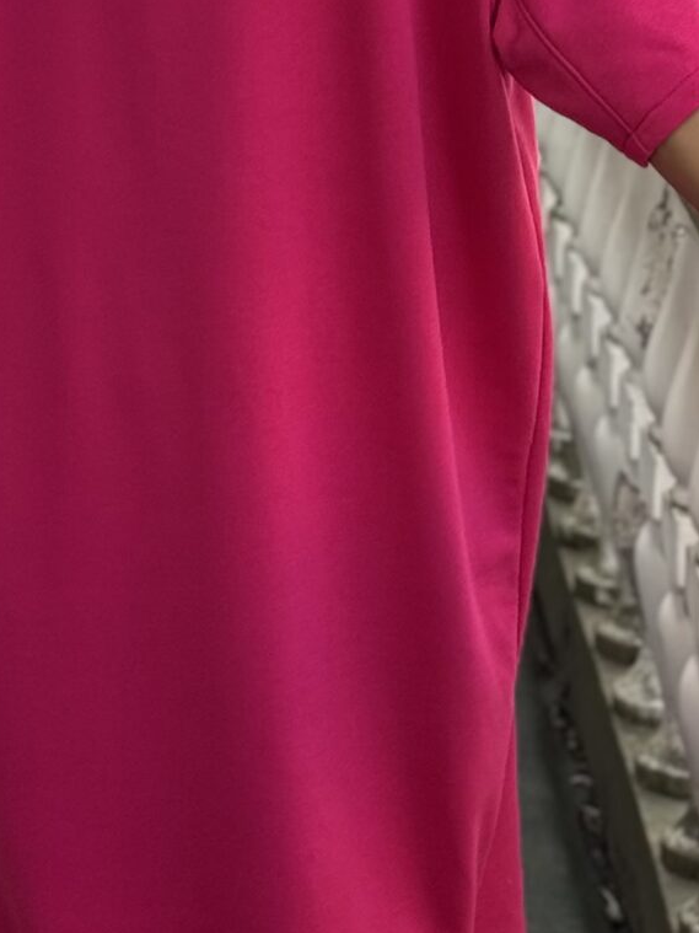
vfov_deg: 12.2
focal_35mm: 162
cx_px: 318
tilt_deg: -14.4
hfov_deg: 9.2
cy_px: 465
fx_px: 4363
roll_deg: -1.2
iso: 64
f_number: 1.78
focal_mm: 6.76
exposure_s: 1/631
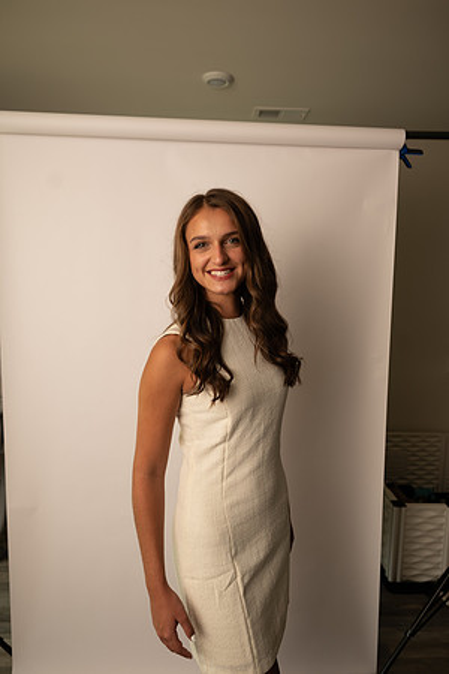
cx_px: 224
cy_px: 337
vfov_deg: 73.7
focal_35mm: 24
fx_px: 449
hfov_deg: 53.1
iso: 100
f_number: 3.2
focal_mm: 24
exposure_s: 1/160
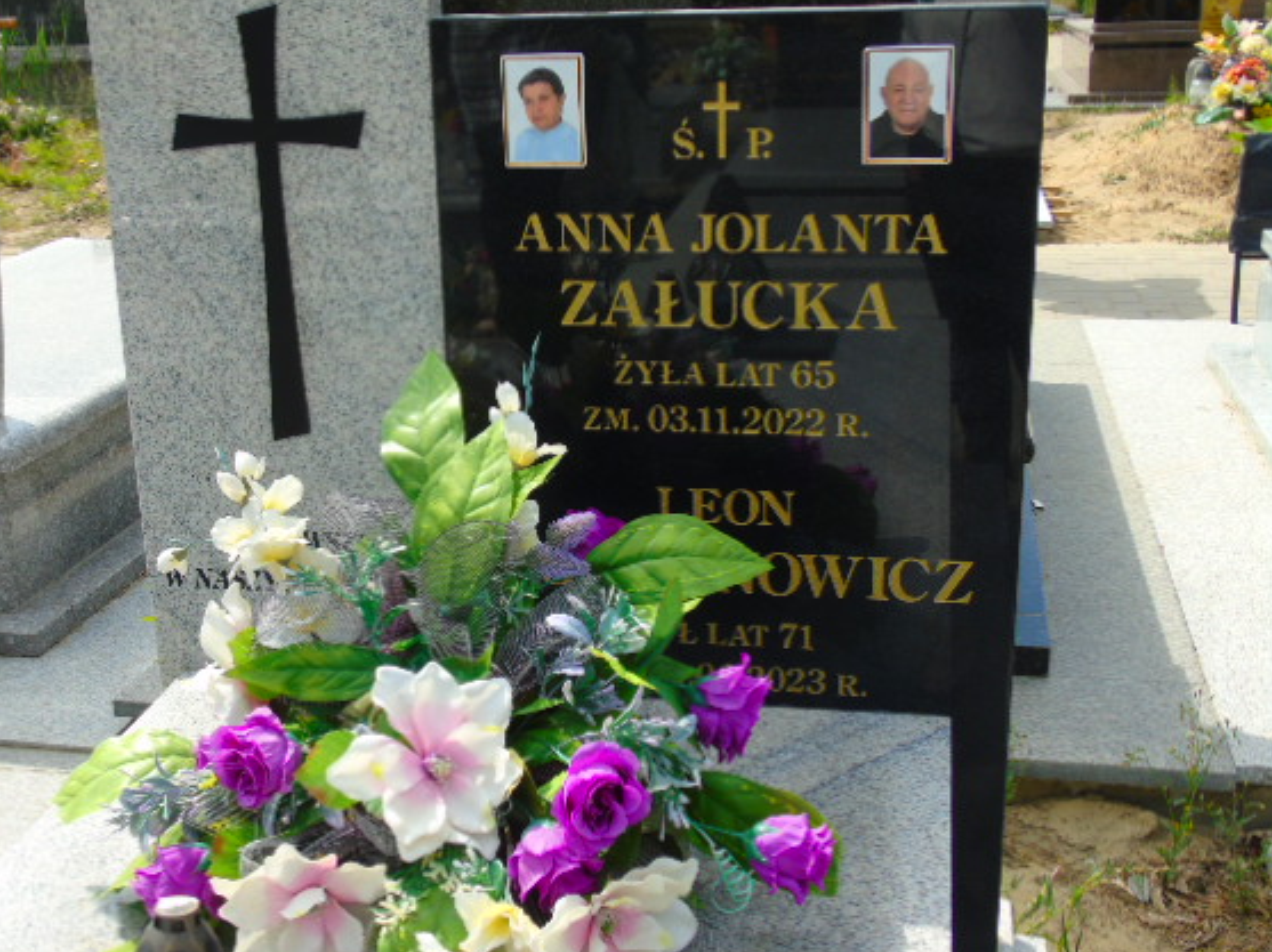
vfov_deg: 31.5
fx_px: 1689
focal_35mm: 46
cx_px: 546
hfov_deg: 41.2
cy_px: 507
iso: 80
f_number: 3.9
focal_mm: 7.1
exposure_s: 1/640
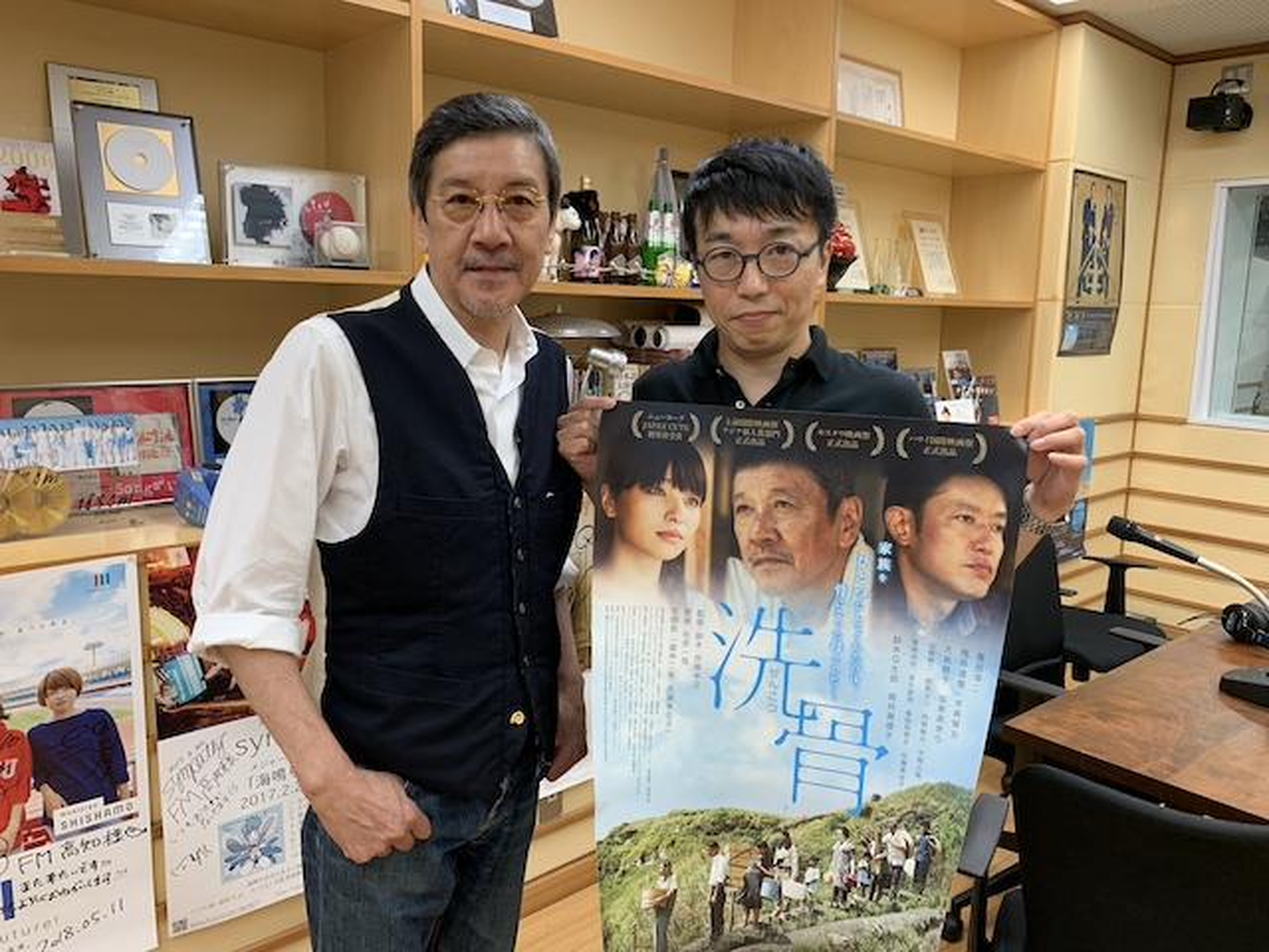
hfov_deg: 67.3
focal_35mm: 26
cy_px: 476
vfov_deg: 53.1
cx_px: 634
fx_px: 953
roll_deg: -1.4
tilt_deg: -11.3
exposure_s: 1/60
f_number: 1.8
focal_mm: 4.25
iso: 64
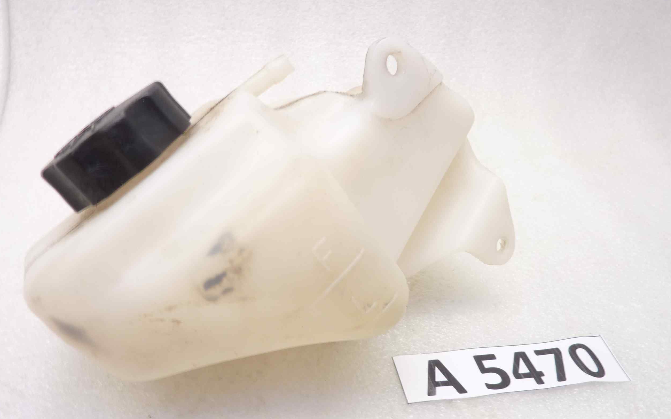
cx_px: 339
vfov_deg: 45.9
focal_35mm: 27
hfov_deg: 68.4
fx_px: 494
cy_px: 236
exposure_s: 1/13
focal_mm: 4.1
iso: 80
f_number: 3.3
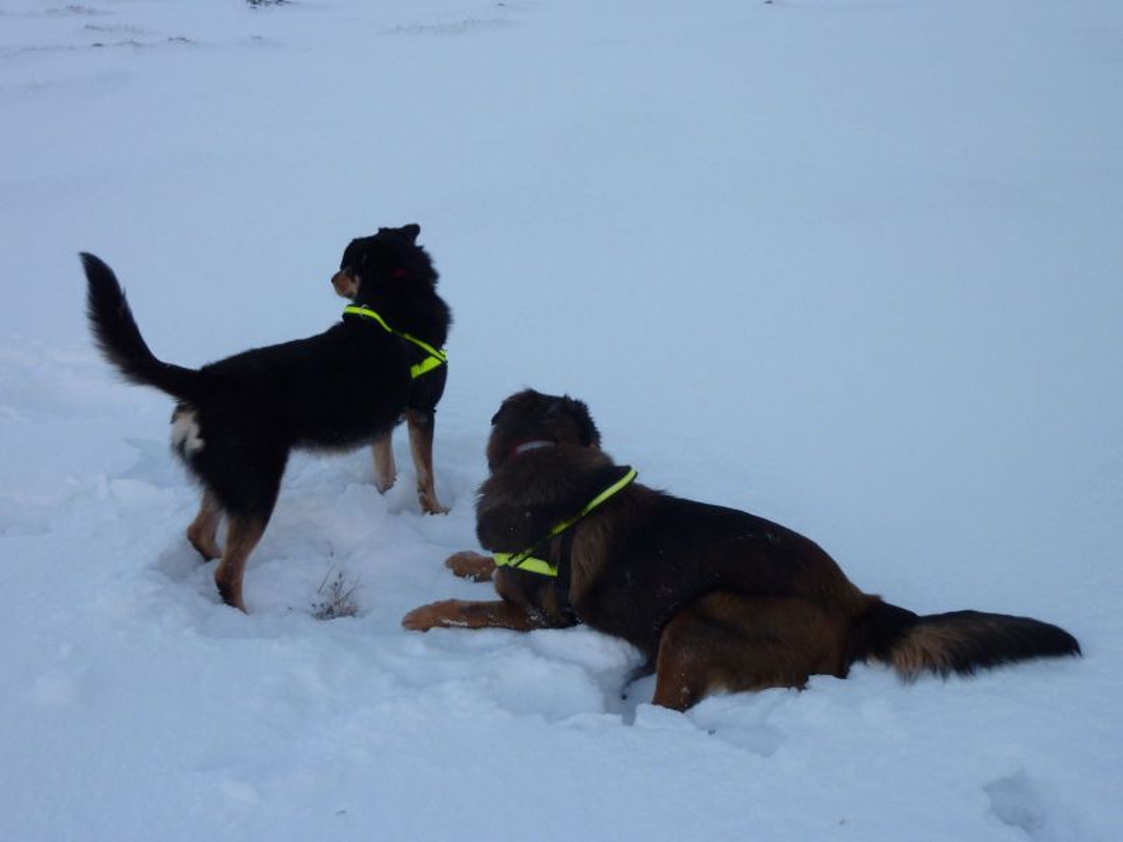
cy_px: 421
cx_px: 562
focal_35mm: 42
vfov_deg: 34.3
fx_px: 1363
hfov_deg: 44.8
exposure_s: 1/100
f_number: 3.7
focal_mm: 6.9
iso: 80
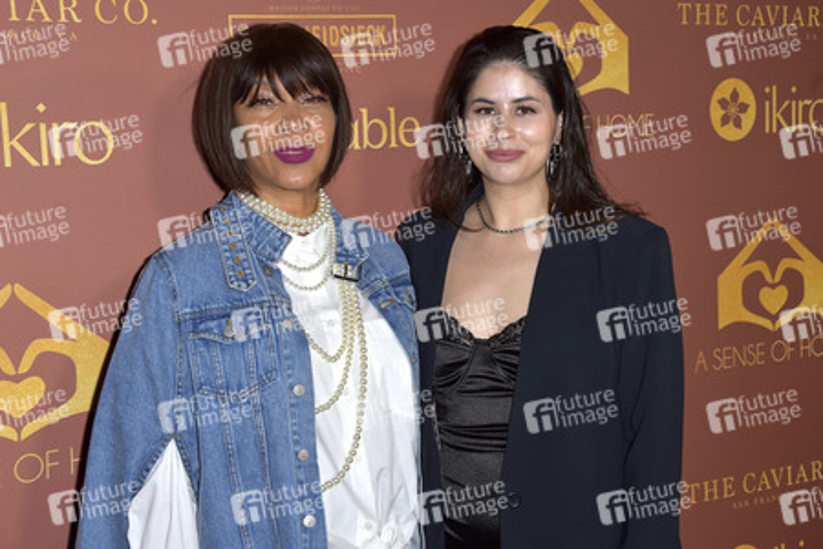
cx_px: 412
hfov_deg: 34.5
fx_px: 1326
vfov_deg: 23.4
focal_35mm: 58
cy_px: 274
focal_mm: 58
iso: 250
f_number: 6.3
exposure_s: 1/250
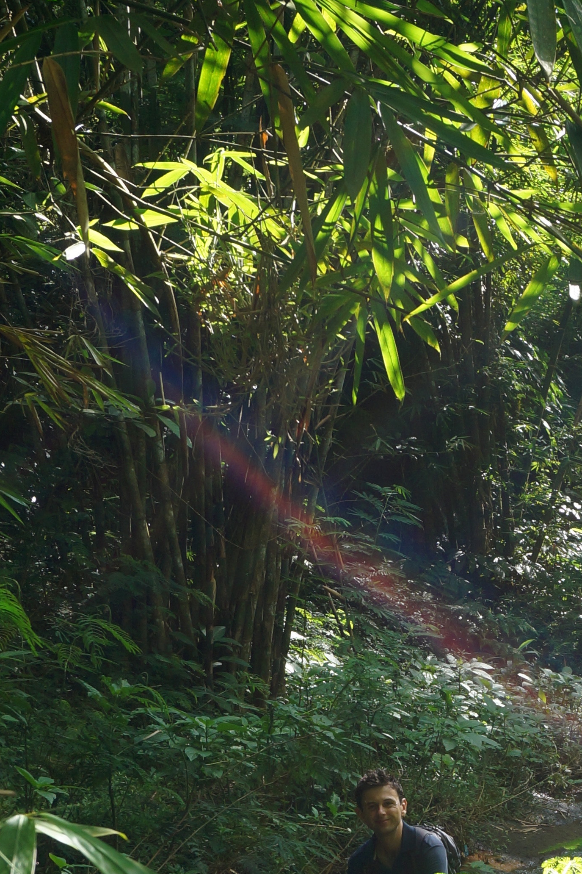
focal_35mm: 89
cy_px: 791
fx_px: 2163
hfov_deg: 15.2
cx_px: 456
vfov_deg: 22.3
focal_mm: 25
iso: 200
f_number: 9
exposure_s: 1/80
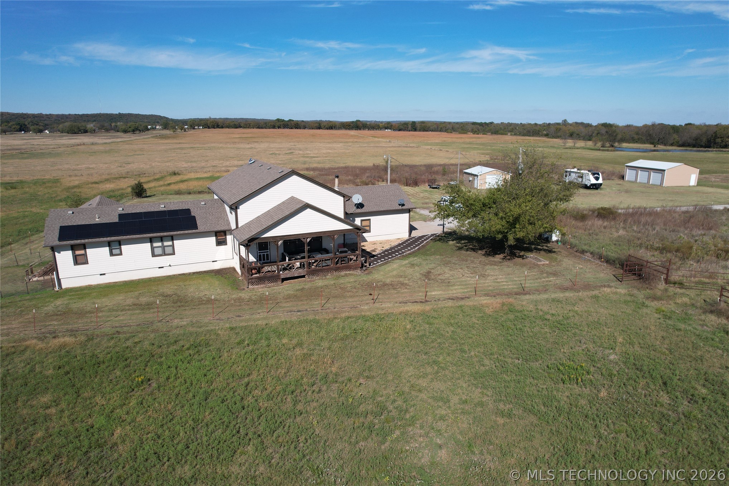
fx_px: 445
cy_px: 243
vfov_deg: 57.2
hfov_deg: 78.6
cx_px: 364
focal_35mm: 22
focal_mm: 8.38
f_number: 2.8
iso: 100
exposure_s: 1/2500
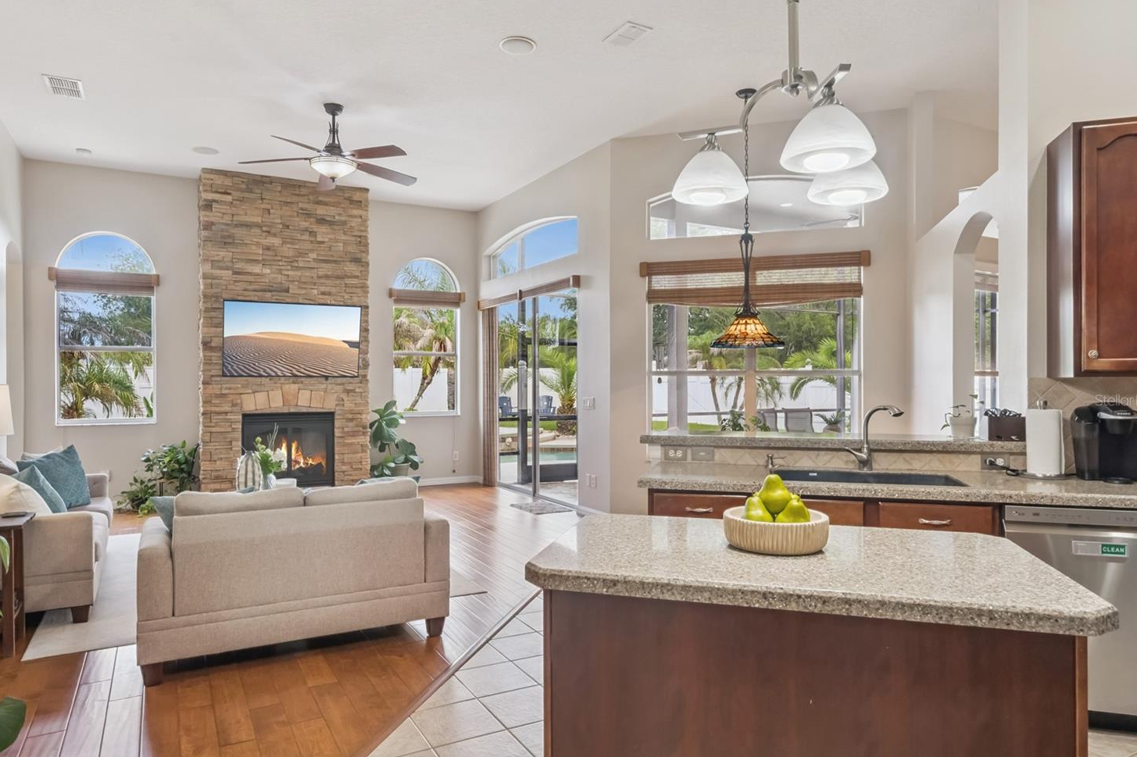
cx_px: 539
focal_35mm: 22
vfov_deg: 57.2
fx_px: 695
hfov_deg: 78.5
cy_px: 400
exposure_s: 1/200
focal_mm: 20
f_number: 9
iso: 400
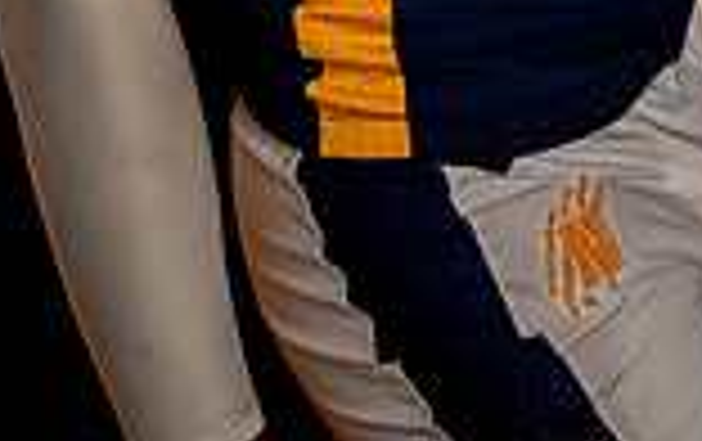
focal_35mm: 97
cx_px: 432
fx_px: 1858
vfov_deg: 11.5
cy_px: -558
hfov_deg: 21.4
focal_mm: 33
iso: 160
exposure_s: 1/250
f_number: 9
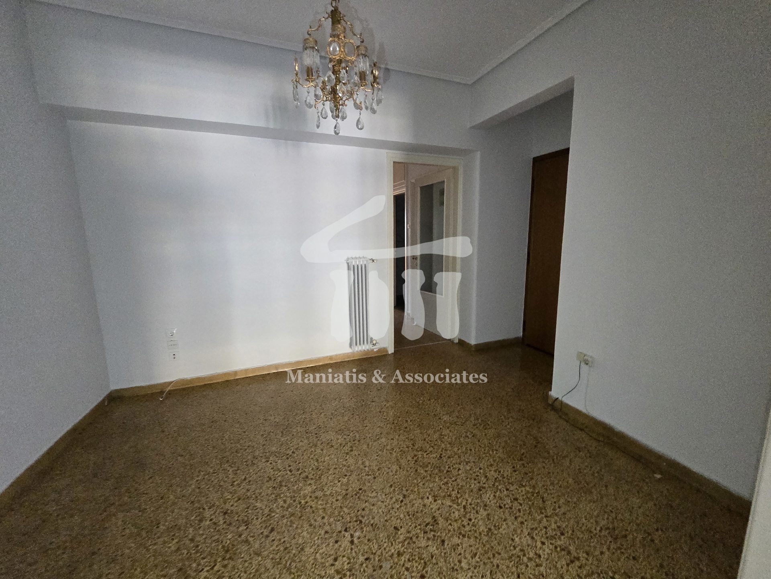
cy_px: 290
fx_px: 290
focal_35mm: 13
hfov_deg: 106.2
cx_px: 386
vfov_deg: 89.9
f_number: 2.2
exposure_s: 1/50
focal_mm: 2.2
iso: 800
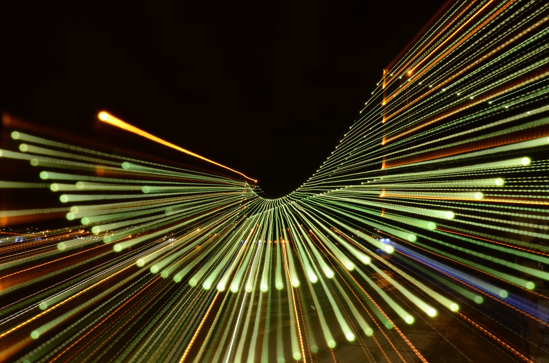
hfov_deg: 67.5
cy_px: 182
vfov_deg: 47.7
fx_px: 411
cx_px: 274
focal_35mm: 27
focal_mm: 18
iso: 500
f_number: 11
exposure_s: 2
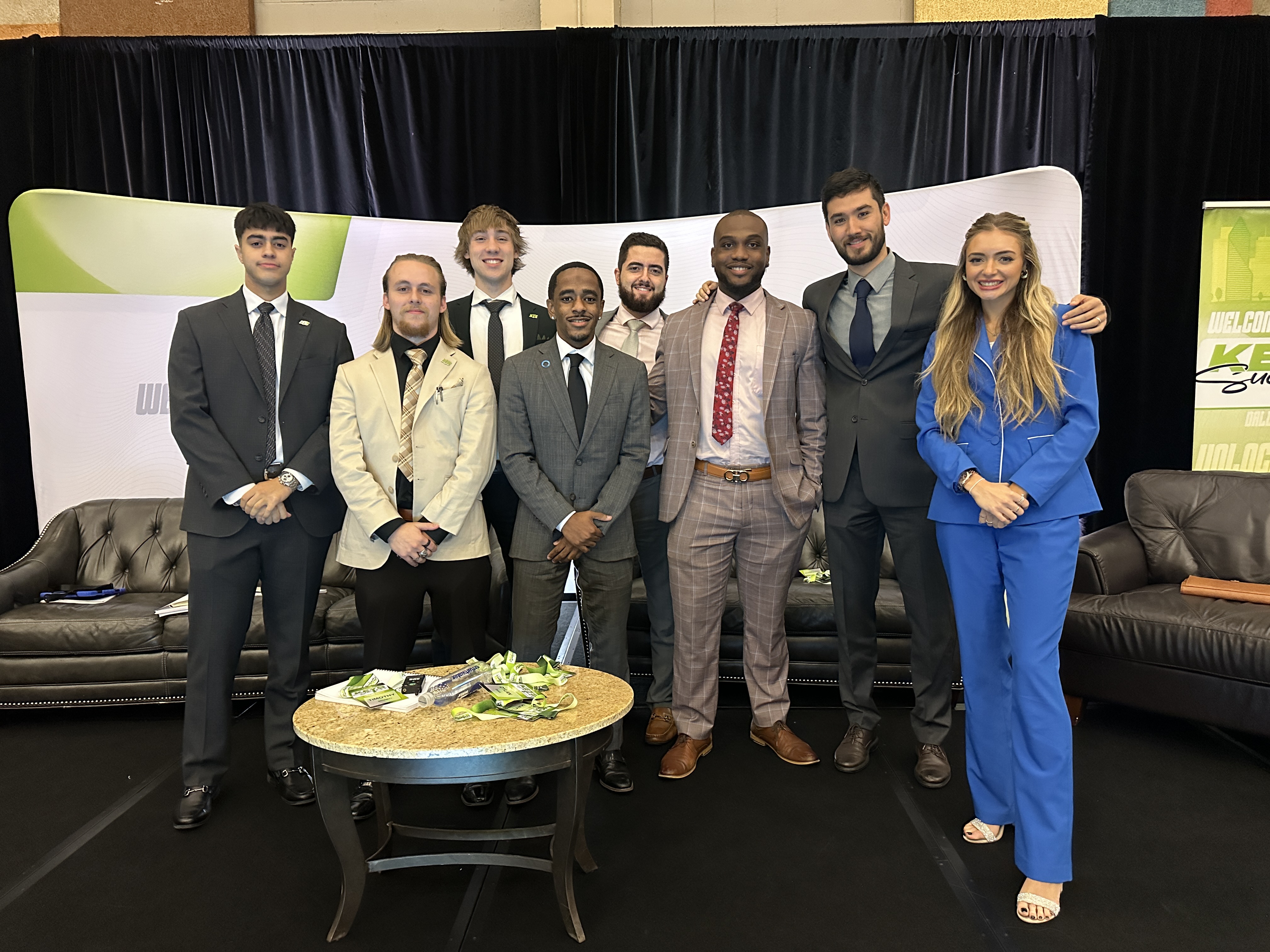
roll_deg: +0.9
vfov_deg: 56.8
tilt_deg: -4.7
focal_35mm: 24
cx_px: 635
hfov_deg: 71.6
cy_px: 476
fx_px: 881
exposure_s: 1/60
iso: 800
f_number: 1.78
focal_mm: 6.86
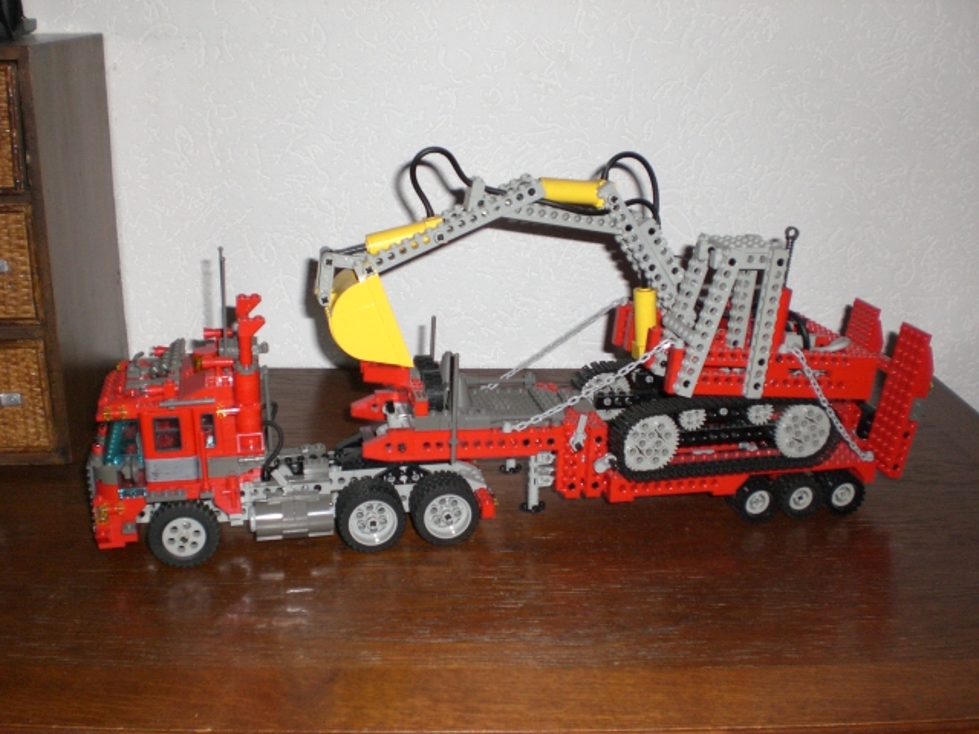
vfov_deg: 37.7
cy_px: 367
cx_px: 490
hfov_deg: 49.0
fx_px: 1075
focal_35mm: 38
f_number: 3.1
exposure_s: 1/60
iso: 200
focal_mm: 6.3
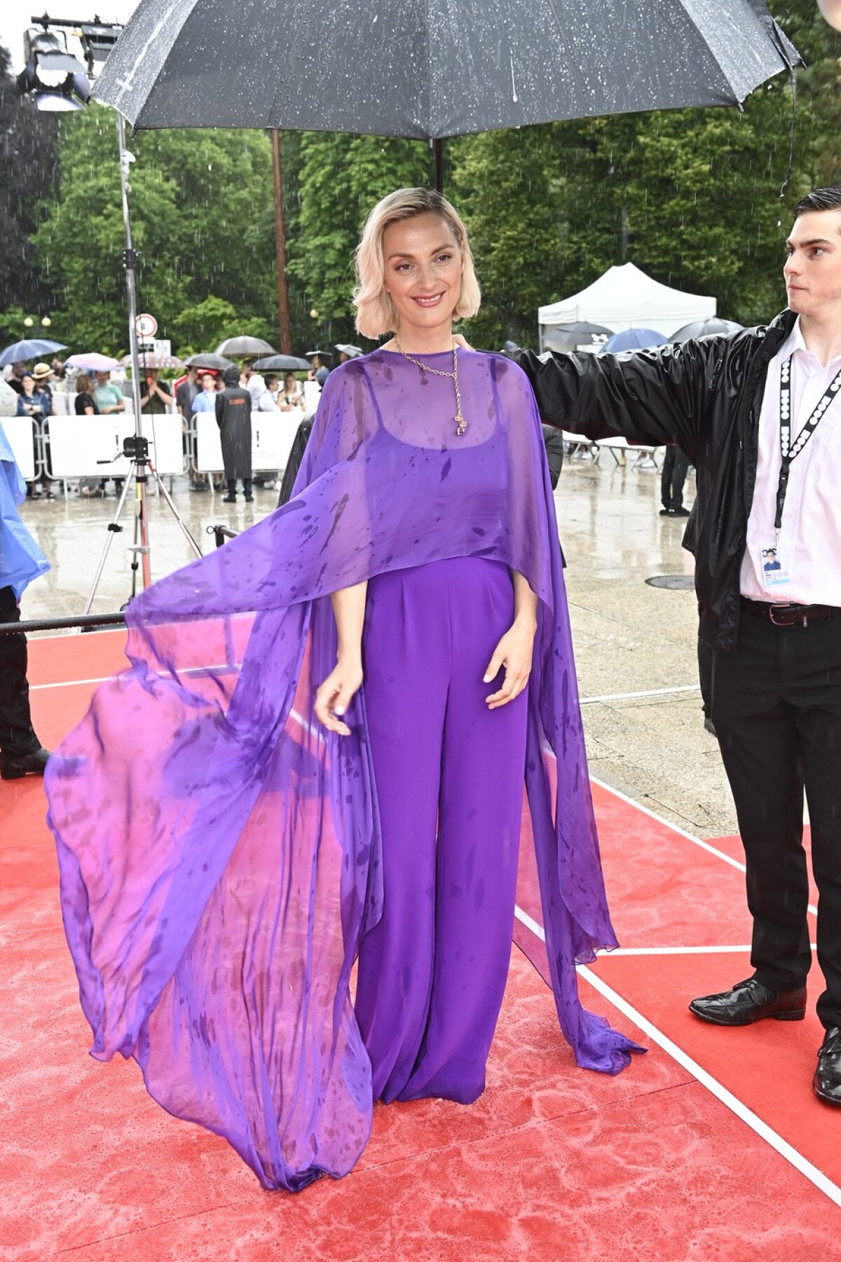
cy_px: 631
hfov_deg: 36.9
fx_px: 1262
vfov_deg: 53.1
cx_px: 420
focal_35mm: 36
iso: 2000
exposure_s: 1/250
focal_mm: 36
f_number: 5.6
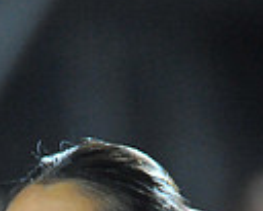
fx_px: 19840
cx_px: -21
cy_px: 533
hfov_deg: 0.8
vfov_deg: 0.6
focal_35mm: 2543
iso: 5000
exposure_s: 1/160
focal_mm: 600
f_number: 6.3
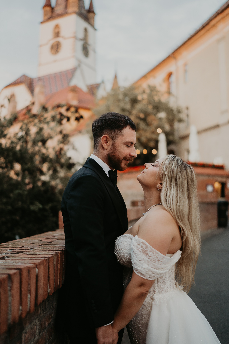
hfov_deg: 37.9
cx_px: 114
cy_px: 172
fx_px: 334
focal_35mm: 35
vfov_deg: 54.4
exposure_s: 1/640
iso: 320
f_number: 1.4
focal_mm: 35
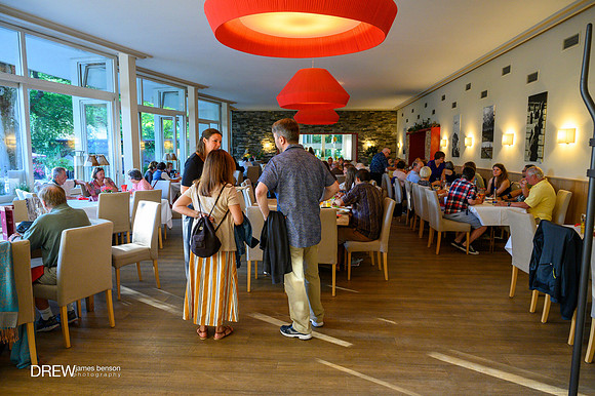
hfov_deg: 73.8
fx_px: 396
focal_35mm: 24
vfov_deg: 53.1
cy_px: 198
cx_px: 298
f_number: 7.1
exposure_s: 1/80
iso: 2500
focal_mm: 24
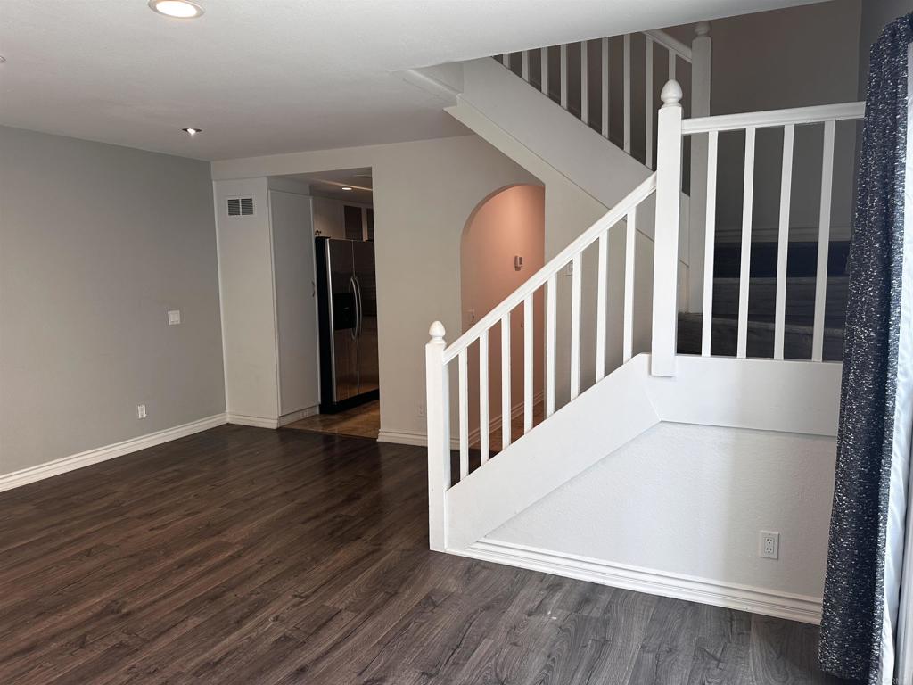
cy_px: 342
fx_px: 633
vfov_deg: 56.8
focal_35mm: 24
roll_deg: +0.4
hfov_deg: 71.6
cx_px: 456
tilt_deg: -7.4
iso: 80
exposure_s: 1/120
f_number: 1.78
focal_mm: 6.86
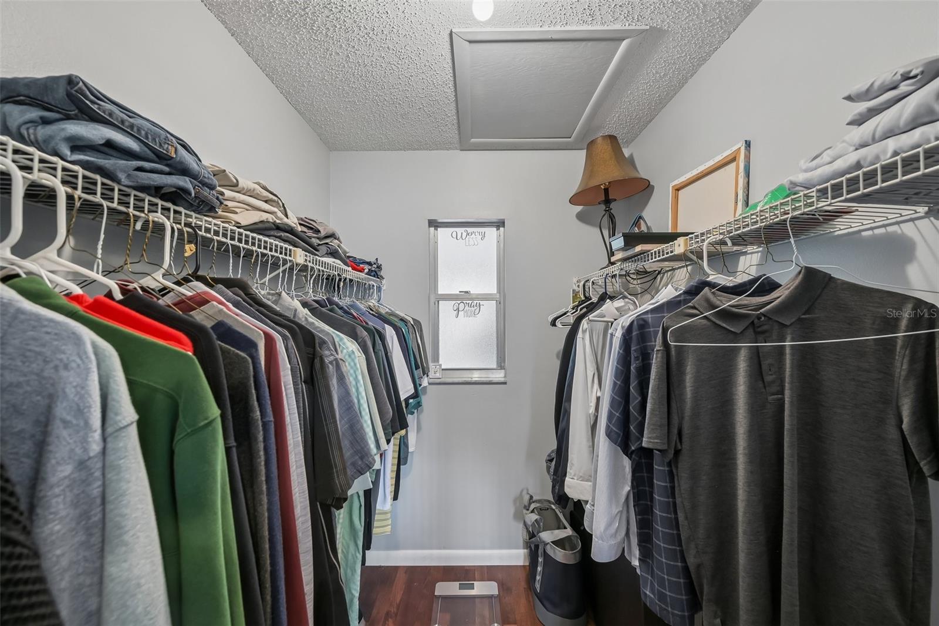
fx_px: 365
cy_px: 313
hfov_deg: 104.3
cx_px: 470
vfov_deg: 81.2
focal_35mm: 14
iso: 400
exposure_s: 1/8
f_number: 8
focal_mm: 14
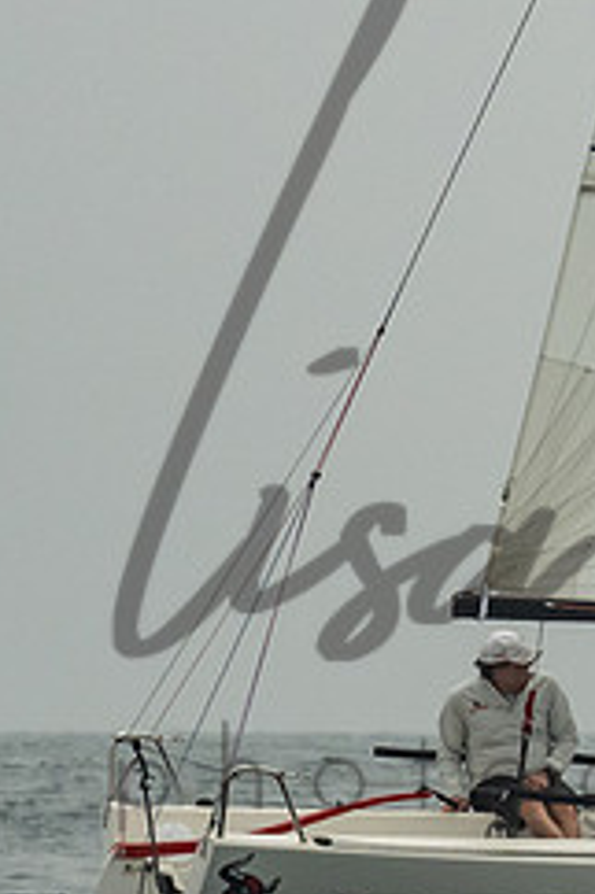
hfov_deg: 1.5
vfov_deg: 2.3
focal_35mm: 895
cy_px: 502
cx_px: 1136
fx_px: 22219
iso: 800
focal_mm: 200
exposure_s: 1/2500
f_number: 9
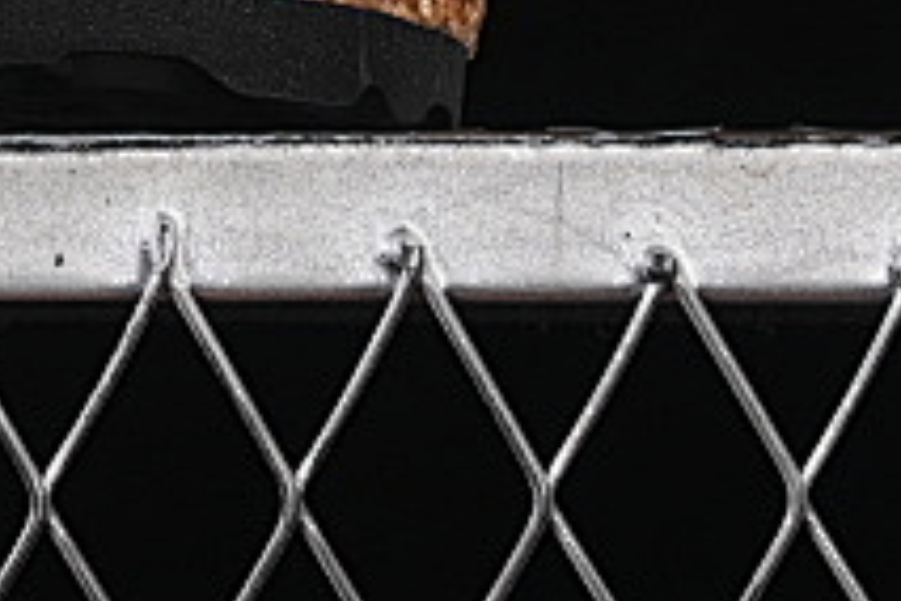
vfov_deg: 3.6
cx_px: -960
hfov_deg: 5.3
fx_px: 9510
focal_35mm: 380
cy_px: -817
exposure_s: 1/60
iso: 160
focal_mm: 50
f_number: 6.3
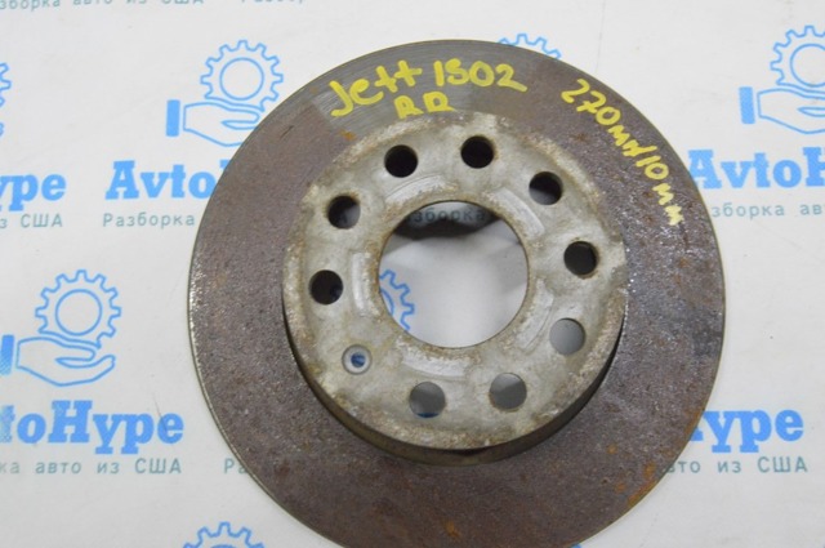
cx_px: 412
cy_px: 274
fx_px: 687
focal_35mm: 30
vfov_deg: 43.5
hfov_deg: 62.0
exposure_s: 1/20
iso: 6400
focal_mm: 20
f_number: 20
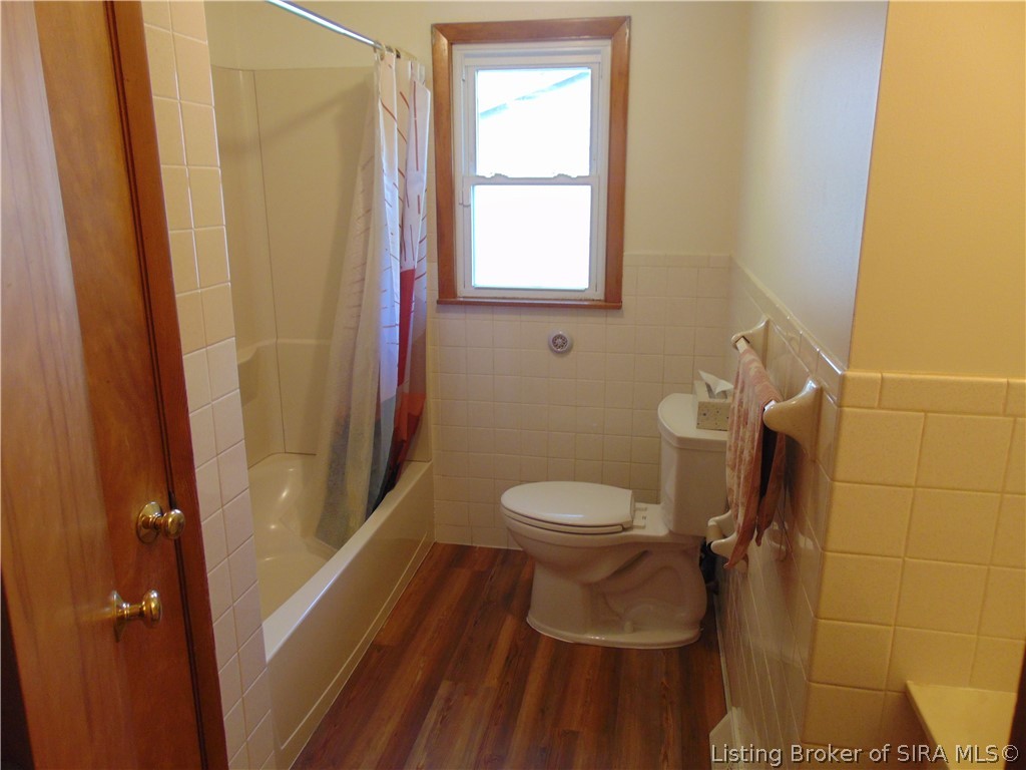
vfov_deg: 54.9
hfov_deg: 69.4
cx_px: 513
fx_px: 741
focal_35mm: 25
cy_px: 385
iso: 160
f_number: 3
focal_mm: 4.5
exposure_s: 1/30
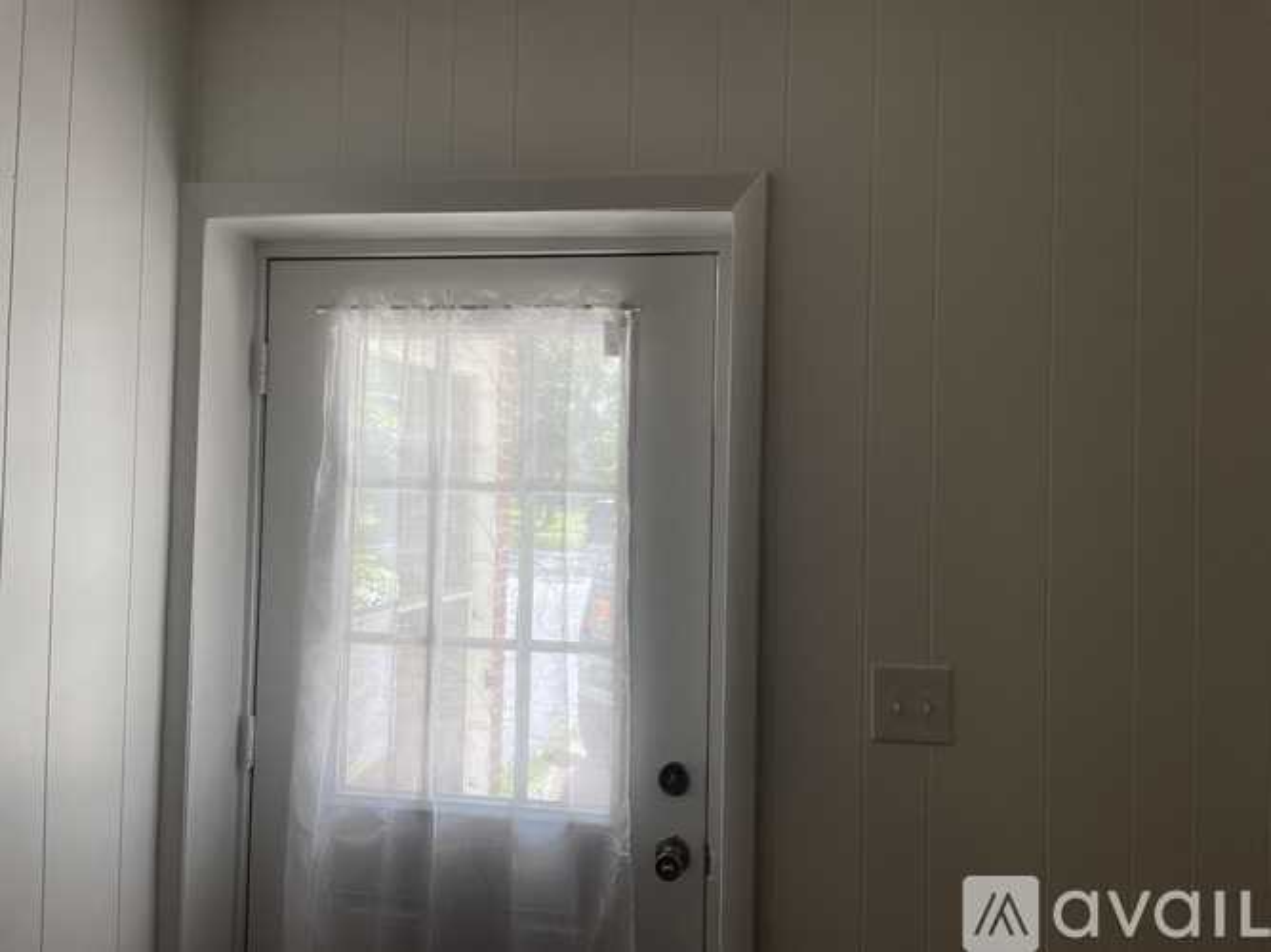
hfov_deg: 67.3
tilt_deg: +2.0
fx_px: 954
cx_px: 636
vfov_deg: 53.0
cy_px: 476
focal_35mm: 26
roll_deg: -0.8
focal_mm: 4.2
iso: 50
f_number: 1.6
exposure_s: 1/355
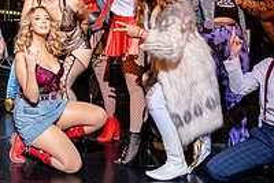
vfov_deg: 15.1
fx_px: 640
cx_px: -5
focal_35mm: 84
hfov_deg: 23.1
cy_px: -91
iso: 2500
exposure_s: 1/250
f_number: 4
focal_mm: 15.9
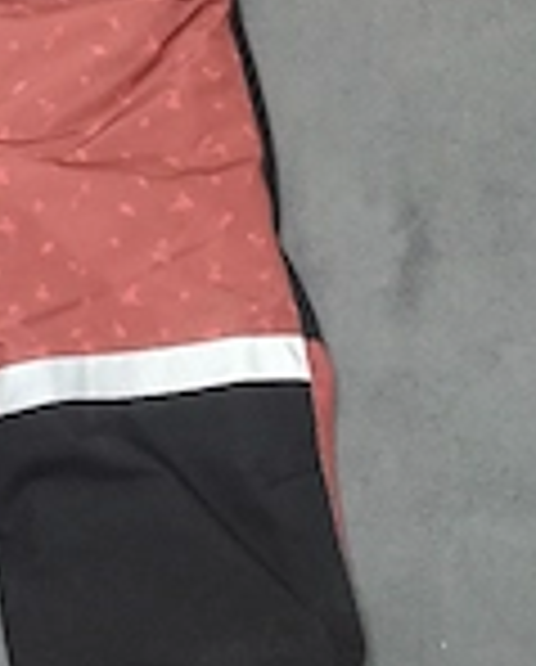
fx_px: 1305
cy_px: 385
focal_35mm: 66
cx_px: -36
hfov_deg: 22.1
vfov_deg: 28.6
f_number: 1.7
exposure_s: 1/20
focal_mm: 4.71
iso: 3297
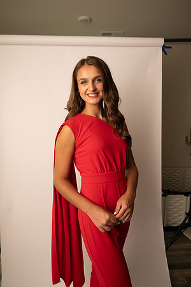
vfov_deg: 73.7
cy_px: 144
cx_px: 96
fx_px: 191
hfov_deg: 53.1
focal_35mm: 24
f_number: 3.2
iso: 100
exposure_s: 1/160
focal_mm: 24
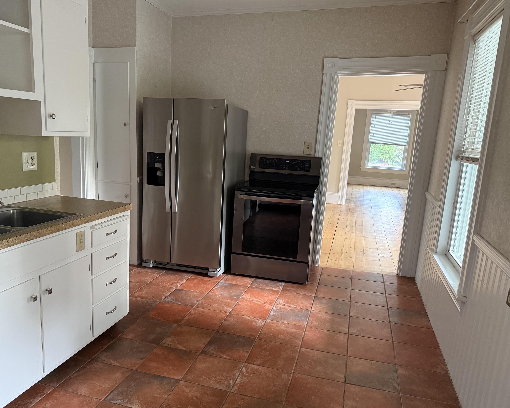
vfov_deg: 54.9
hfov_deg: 66.0
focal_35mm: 26
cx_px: 236
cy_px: 209
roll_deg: -2.8
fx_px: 392
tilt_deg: -10.7
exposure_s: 1/47
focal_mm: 6.76
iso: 500
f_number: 1.78
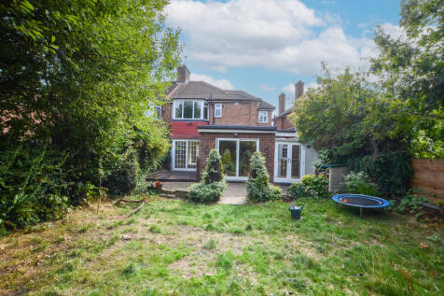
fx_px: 185
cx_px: 222
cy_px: 148
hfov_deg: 100.4
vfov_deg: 77.3
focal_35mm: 15
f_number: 10
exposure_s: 1/100
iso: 250
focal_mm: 10
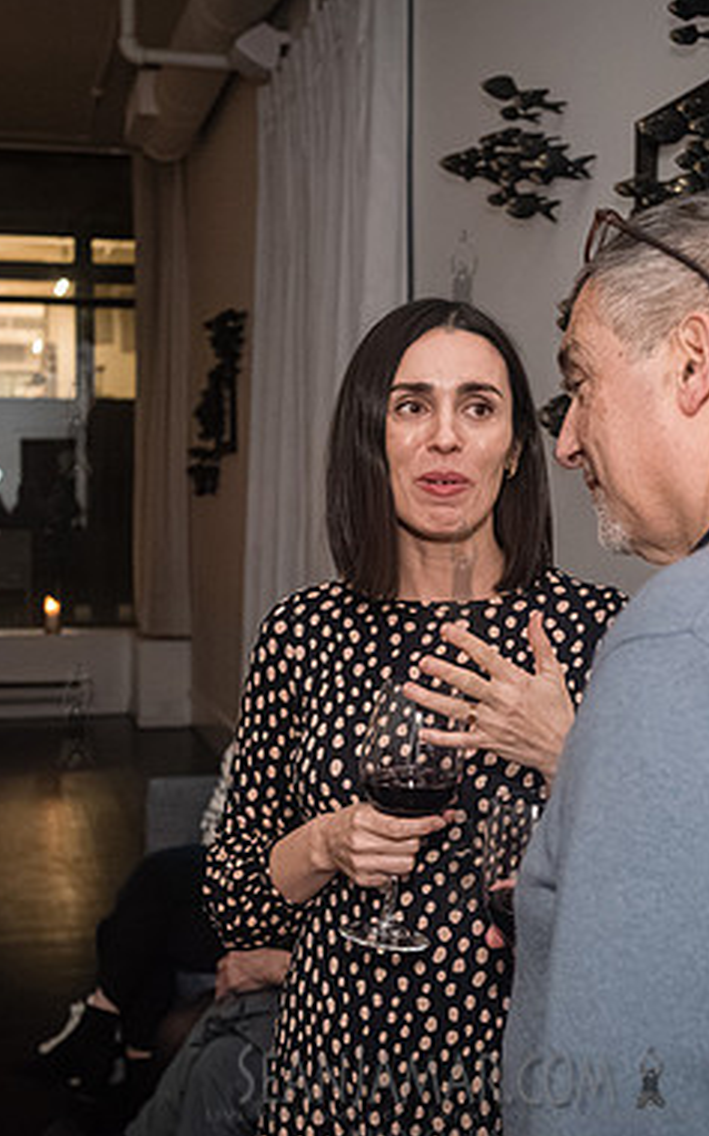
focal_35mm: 55
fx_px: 1703
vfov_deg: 36.9
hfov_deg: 23.4
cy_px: 569
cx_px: 461
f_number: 4.5
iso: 6400
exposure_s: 1/320
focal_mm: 35
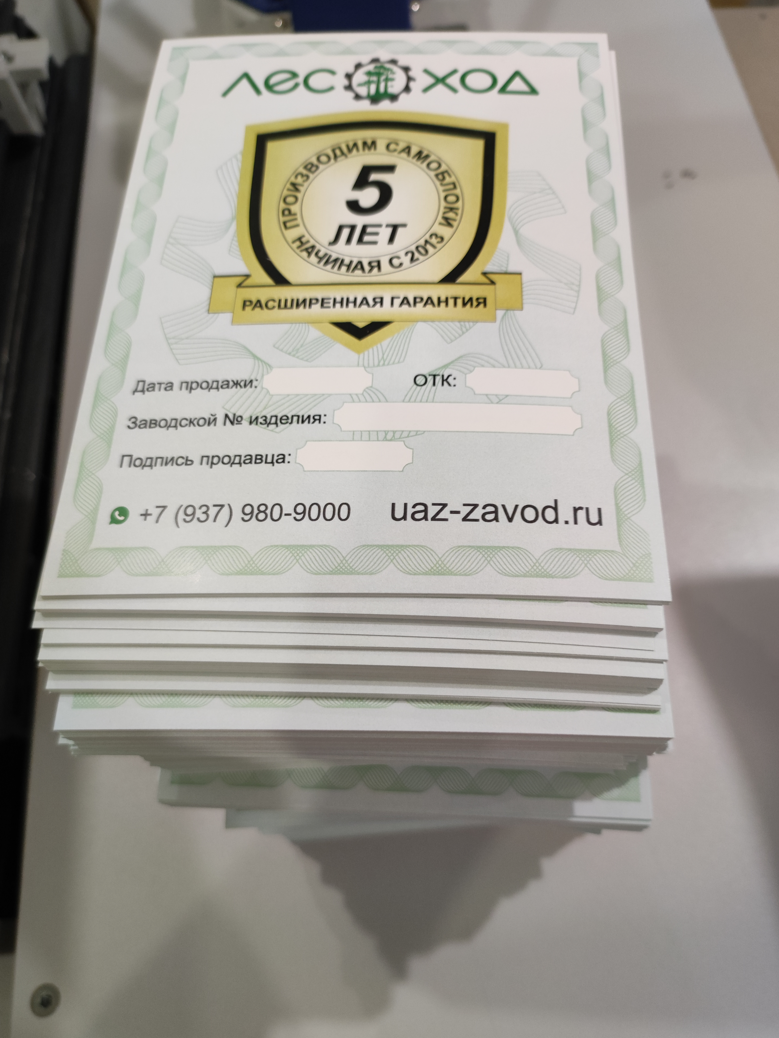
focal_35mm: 26
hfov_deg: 53.1
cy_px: 528
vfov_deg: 67.3
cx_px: 382
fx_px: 780
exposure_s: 1/50
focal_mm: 4.7
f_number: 1.79
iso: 513
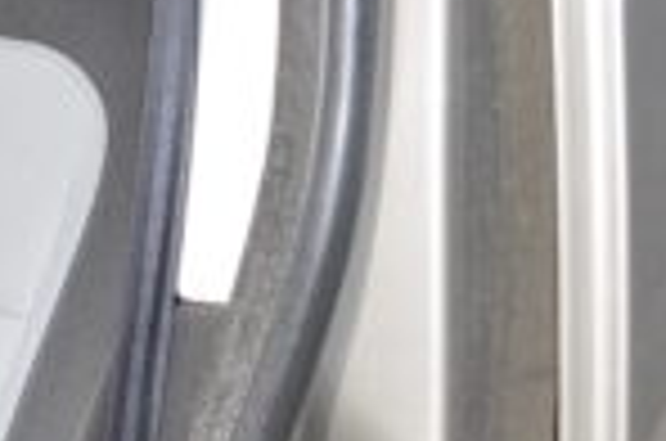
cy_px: 538
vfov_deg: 10.5
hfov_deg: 14.2
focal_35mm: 128
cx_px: -536
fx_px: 2363
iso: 200
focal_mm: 21
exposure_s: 1/200
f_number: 7.1
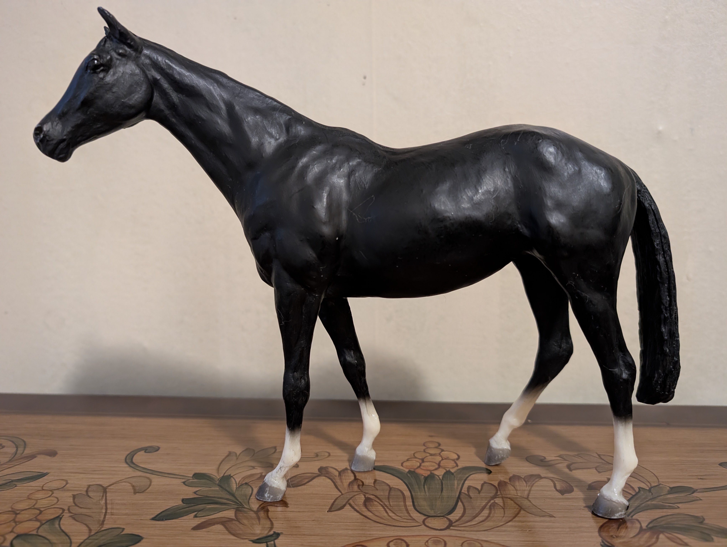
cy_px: 274
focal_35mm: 24
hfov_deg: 71.5
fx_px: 505
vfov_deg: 56.9
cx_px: 364
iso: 820
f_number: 1.68
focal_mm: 6.9
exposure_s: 1/23.8
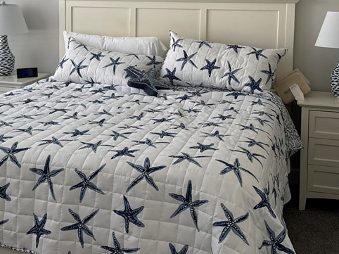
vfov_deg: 27.8
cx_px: 142
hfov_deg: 37.4
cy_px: 44
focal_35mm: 51
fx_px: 499
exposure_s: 1/75
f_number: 1.78
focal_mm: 6.76
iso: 200
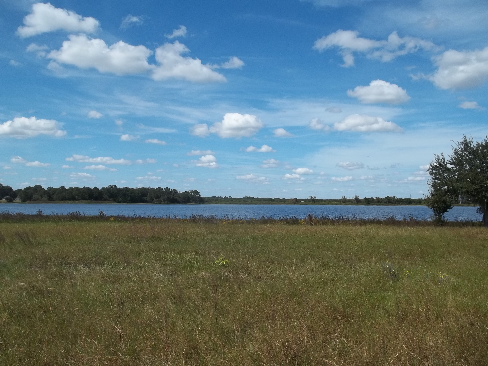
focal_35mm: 33
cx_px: 244
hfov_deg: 55.4
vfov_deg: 42.9
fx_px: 465
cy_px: 183
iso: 64
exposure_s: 1/250
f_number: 8
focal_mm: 5.9
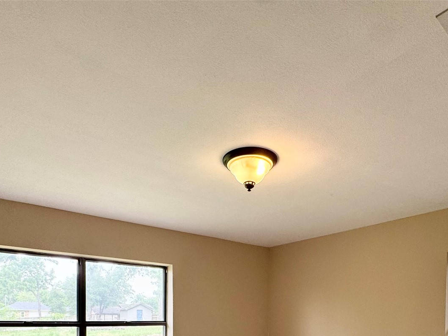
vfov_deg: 44.8
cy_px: 324
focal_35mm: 27
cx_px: 230
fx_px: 349
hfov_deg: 65.3
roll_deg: -0.7
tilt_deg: -2.0
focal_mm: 2.22
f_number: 2.2
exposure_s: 1/99
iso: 125
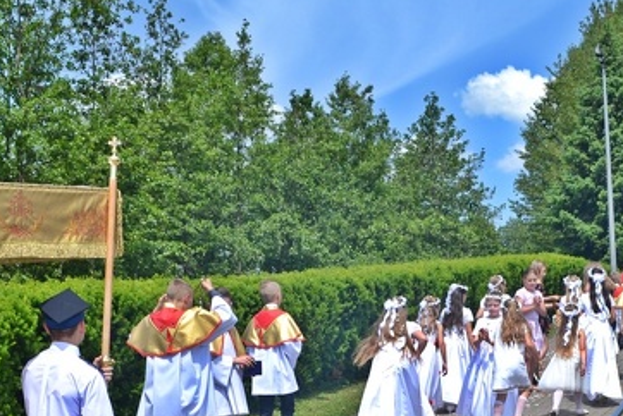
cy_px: 411
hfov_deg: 33.8
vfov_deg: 22.2
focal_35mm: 59
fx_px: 1022
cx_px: 263
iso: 200
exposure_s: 1/1000
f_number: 5
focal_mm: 18
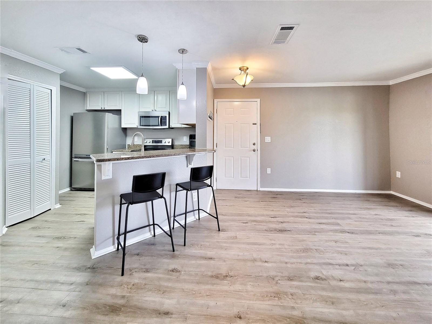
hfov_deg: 106.2
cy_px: 162
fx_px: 162
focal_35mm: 13
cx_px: 216
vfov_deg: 89.9
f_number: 2.2
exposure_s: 1/60
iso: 160
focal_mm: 2.2
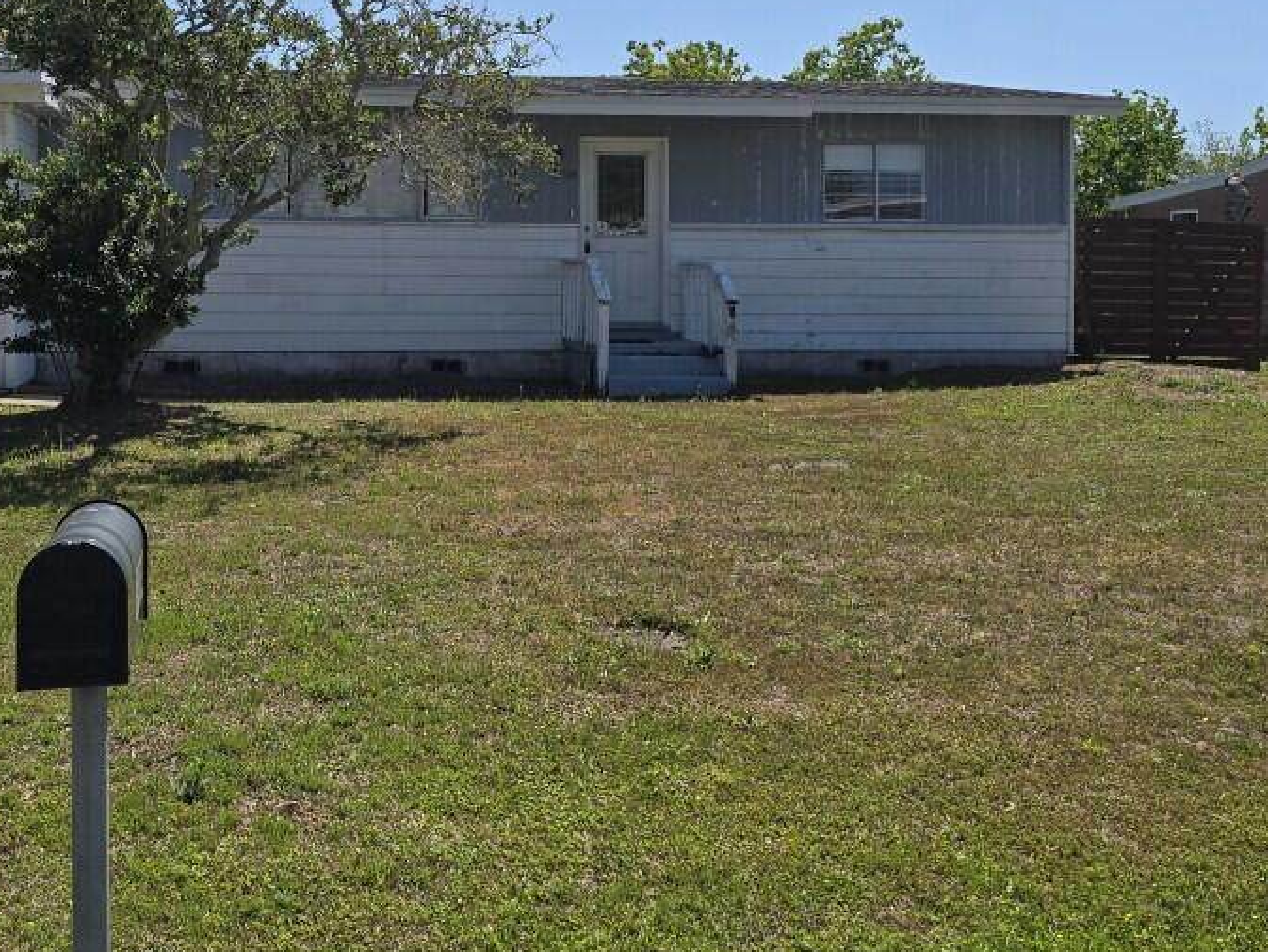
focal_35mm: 41
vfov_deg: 34.5
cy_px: 254
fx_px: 1502
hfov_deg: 45.4
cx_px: 475
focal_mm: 6.3
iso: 12
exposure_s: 1/1096
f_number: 1.7
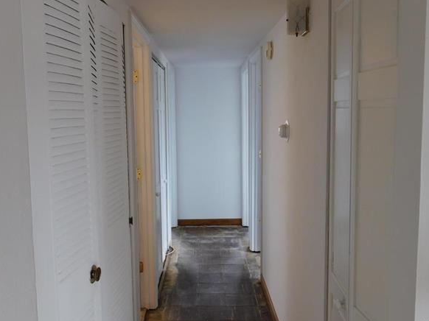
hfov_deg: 55.4
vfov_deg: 42.9
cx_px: 208
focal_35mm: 33
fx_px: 409
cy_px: 152
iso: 220
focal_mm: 5.3
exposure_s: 1/30
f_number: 3.2
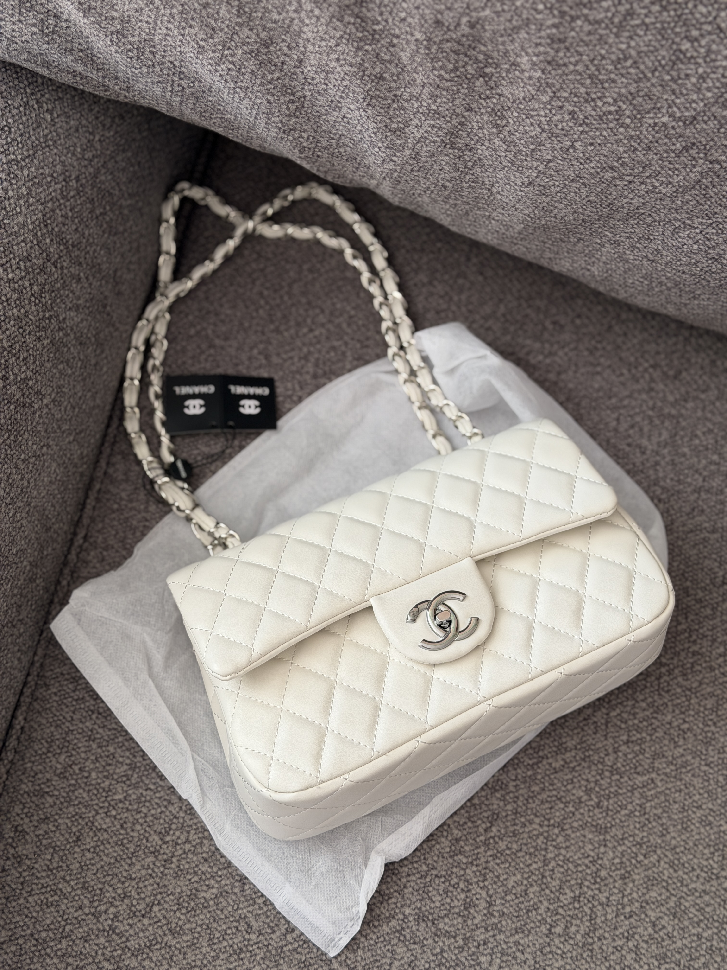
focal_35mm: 48
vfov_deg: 39.7
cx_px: 364
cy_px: 485
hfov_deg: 30.3
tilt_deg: -65.9
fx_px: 1344
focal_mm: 6.76
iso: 160
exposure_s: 1/60
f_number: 1.78
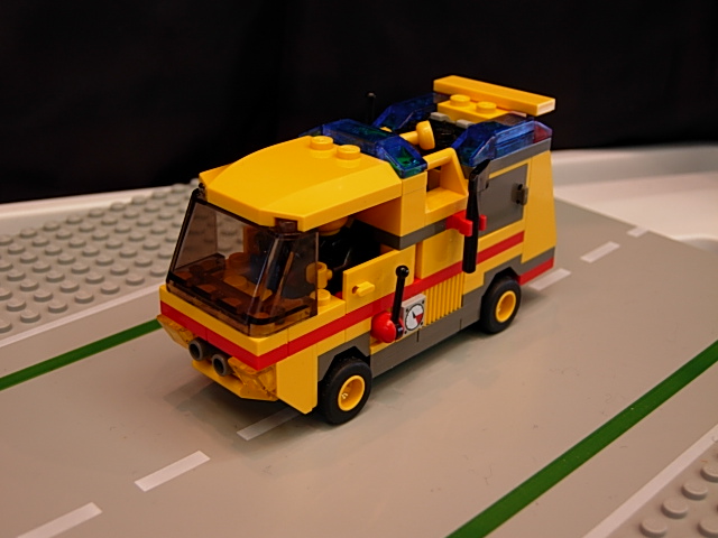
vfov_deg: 30.3
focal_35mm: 48
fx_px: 996
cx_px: 359
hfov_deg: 39.7
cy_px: 269
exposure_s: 1/11.3
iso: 50
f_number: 3.1
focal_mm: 10.1
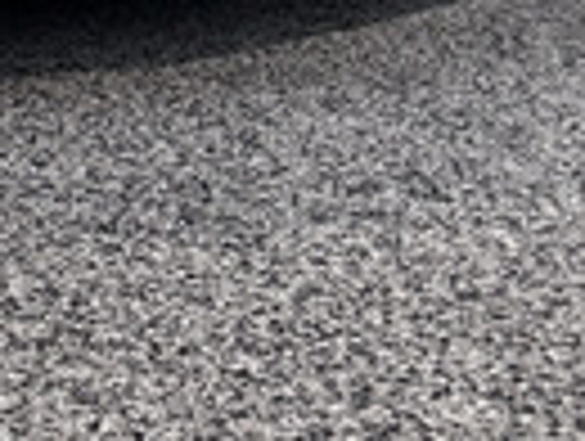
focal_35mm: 92
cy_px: -272
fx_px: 1558
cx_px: -432
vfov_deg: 14.7
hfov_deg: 17.6
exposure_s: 1/120
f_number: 1.78
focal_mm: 6.76
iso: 64
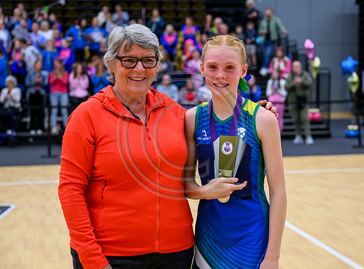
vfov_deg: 21.0
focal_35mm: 69
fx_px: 726
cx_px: 204
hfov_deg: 28.1
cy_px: 126
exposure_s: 1/320
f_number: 3.5
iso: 2500
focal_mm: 61
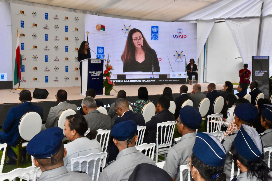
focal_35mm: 46
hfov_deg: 42.3
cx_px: 136
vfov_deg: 29.0
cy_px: 90
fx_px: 351
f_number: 25
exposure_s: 1/250
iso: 2500
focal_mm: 31
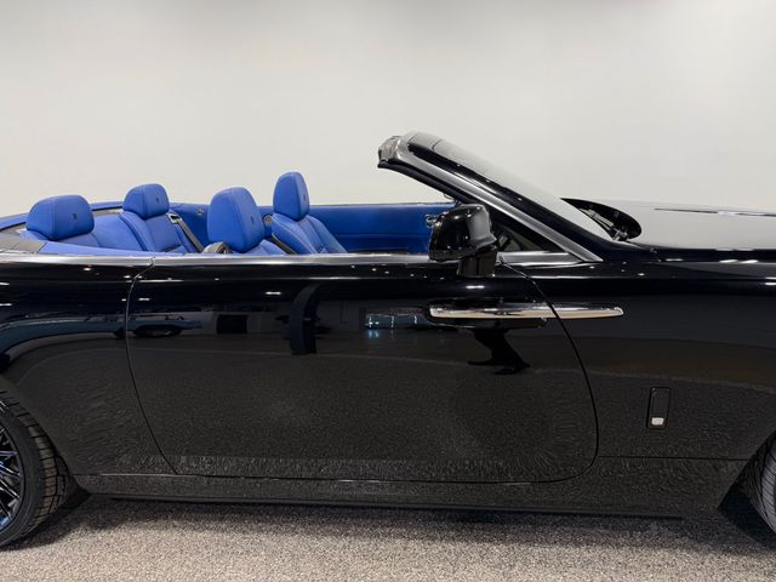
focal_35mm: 24
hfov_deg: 71.6
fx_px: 538
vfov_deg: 56.8
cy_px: 291
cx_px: 388
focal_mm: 6.76
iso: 50
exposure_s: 1/127
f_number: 1.78
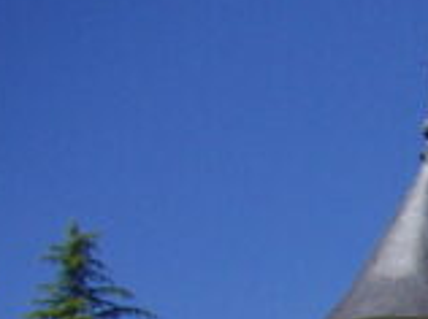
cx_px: 959
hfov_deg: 9.9
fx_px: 2222
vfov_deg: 7.8
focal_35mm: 180
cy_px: 670
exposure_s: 1/500
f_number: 5.6
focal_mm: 6.2
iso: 100
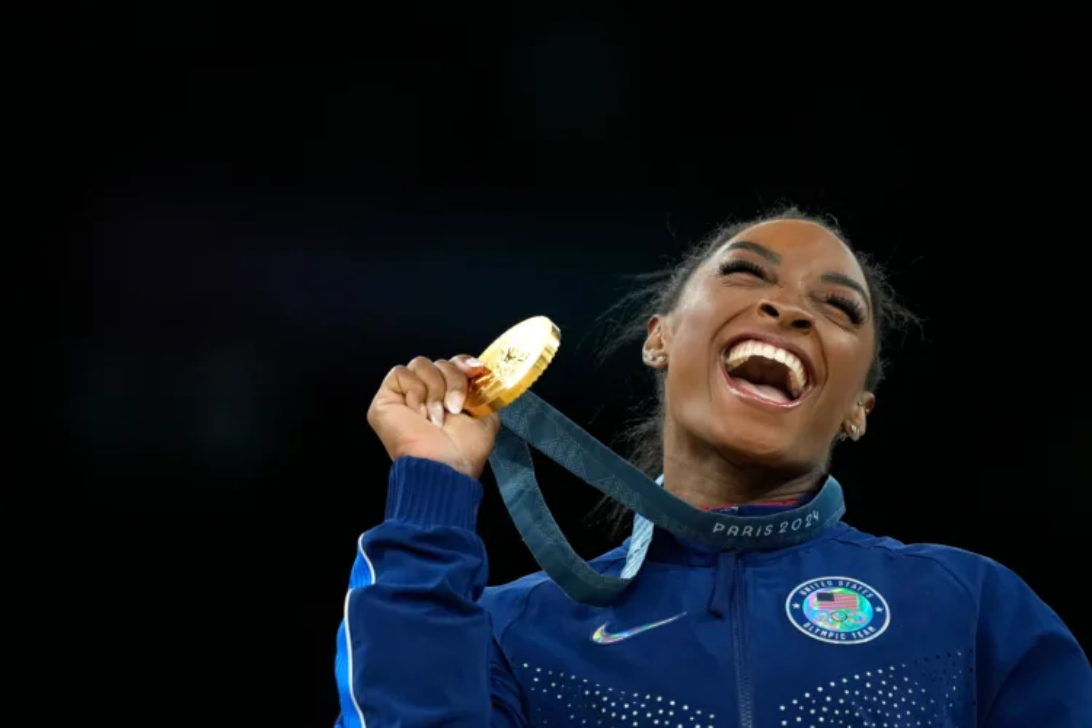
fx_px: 13649
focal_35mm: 450
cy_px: 364
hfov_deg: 4.6
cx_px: 546
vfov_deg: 3.1
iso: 2000
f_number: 2.8
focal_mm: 300
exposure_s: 1/2000
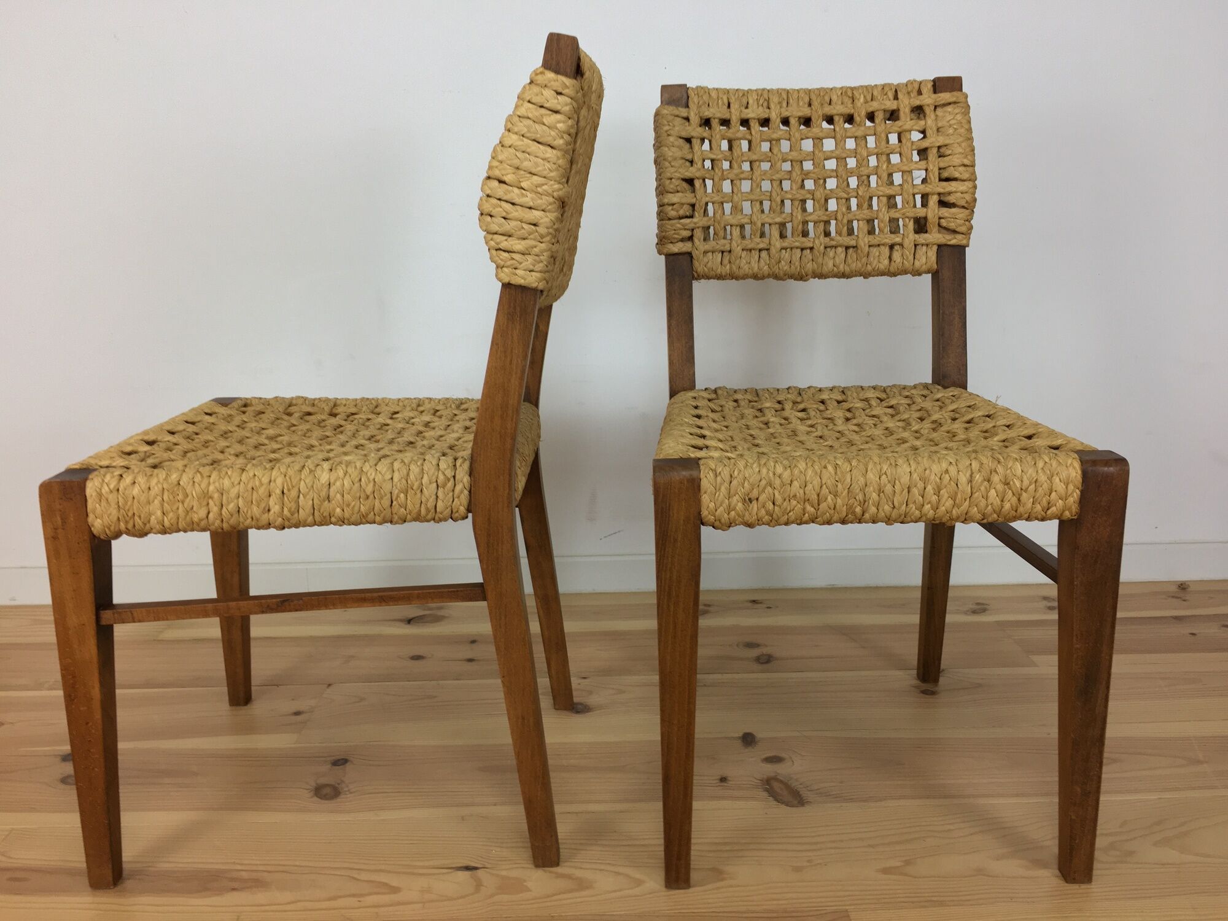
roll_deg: +1.3
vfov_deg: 48.2
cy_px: 460
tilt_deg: -14.0
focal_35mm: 29
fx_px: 1029
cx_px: 614
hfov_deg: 61.7
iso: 40
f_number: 2.2
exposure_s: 1/33
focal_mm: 4.15
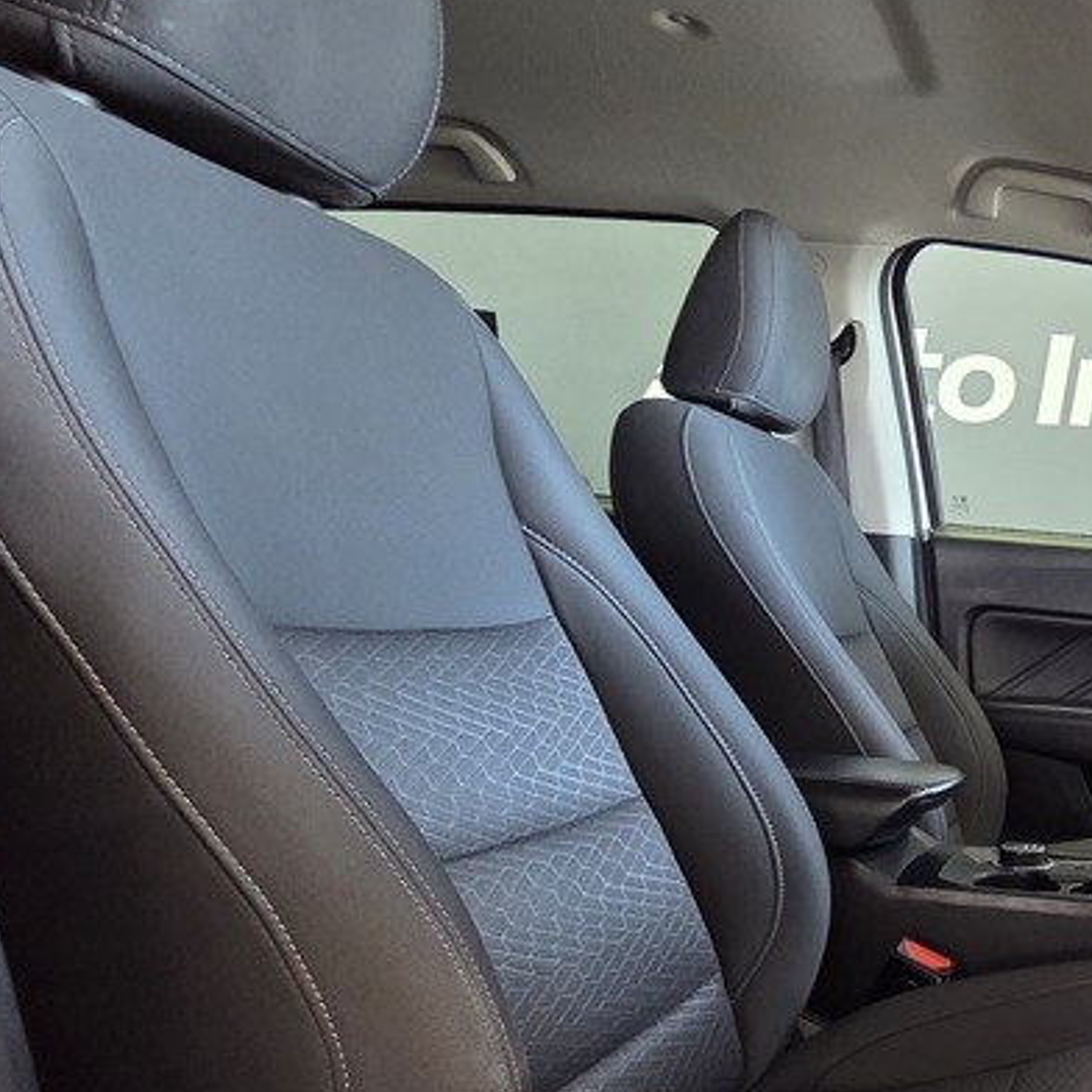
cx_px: 1256
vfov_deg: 51.1
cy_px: 852
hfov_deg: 40.8
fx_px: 1071
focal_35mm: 30
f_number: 2.2
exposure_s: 1/50
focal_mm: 2.2
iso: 500
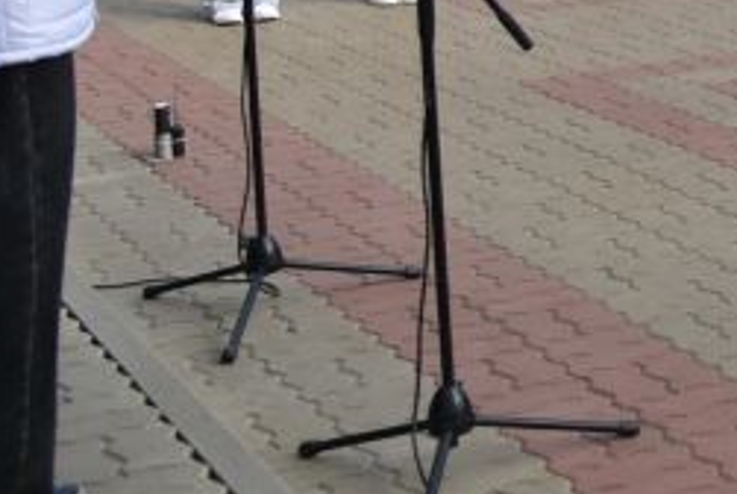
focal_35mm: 98
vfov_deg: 13.4
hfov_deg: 17.1
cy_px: -188
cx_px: 1321
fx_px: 2009
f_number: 4.5
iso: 125
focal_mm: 24
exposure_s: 1/1000
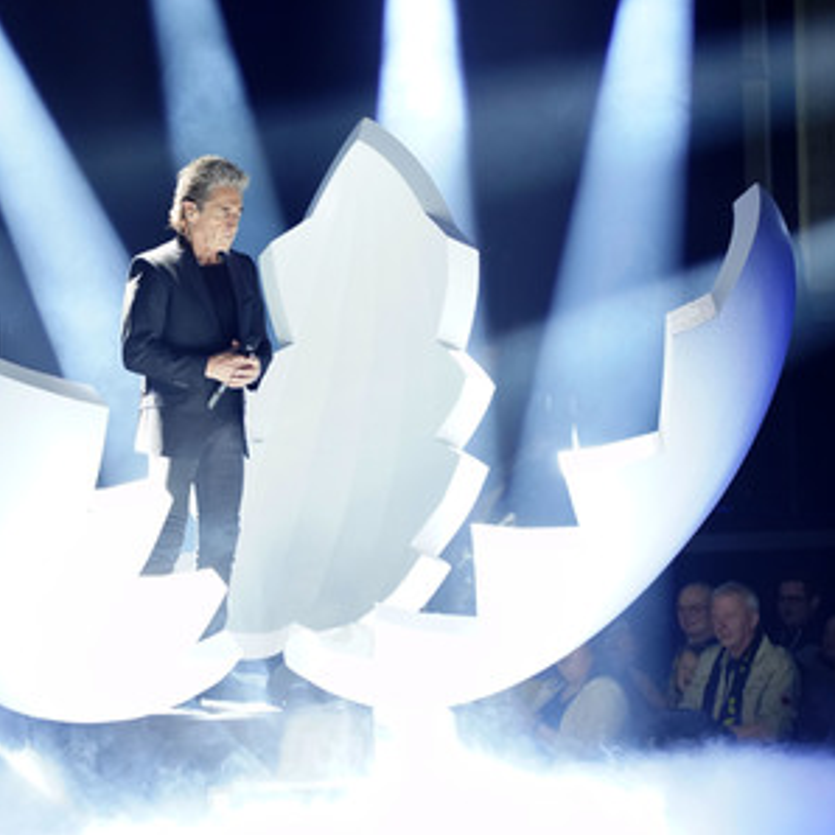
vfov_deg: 12.9
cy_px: 418
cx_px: 248
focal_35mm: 135
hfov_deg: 12.9
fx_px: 3684
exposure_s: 1/200
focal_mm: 105
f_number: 5
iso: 4000
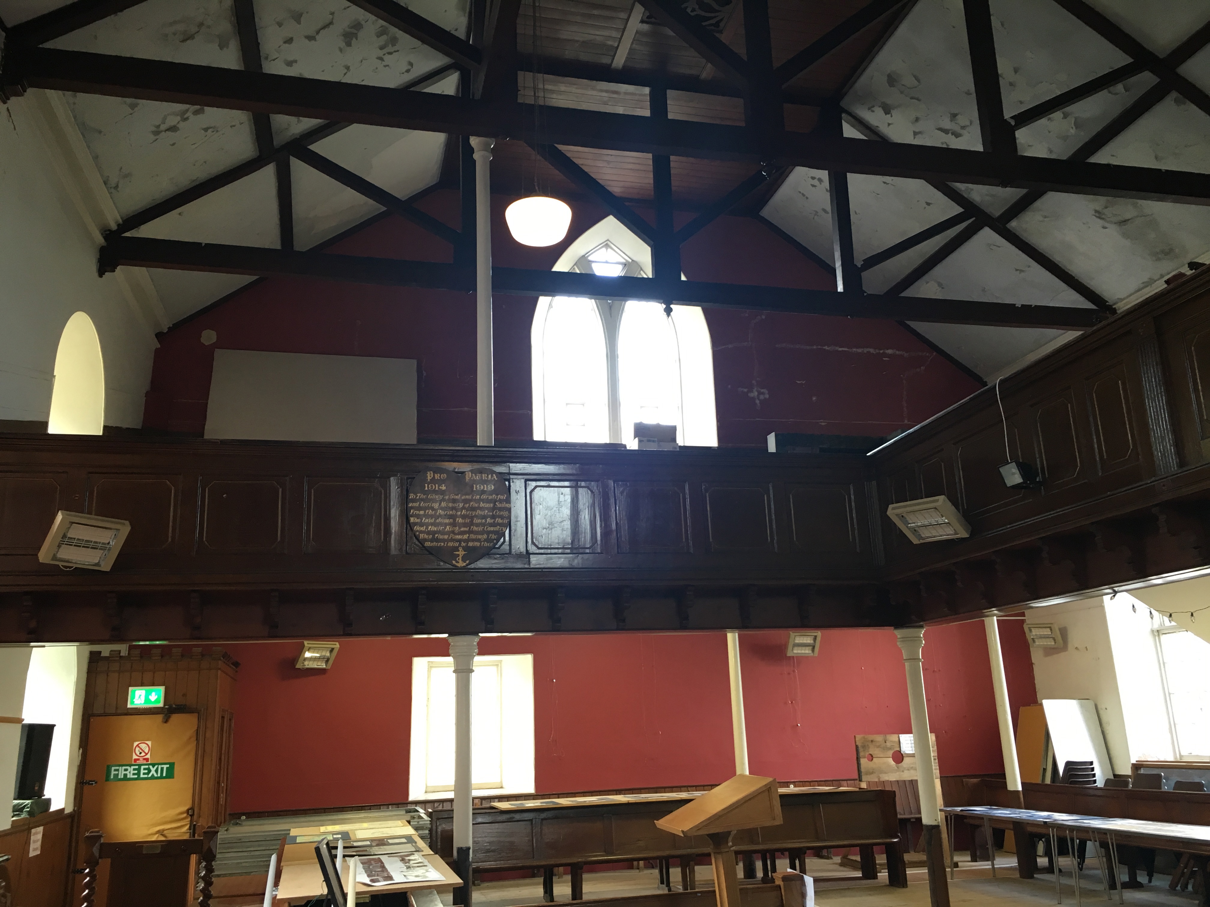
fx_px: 1014
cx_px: 605
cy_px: 454
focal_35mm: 29
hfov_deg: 61.7
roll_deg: +2.1
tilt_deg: +16.6
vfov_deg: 48.2
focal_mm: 4.15
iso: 100
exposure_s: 1/33
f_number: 2.2
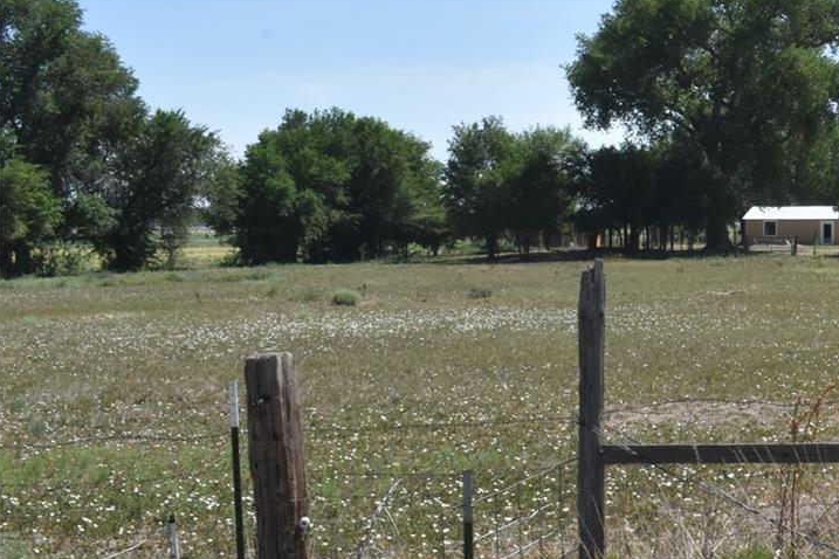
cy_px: 268
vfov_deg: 19.2
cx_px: 943
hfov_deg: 26.0
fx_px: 1658
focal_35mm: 71
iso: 400
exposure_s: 1/200
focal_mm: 21
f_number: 25
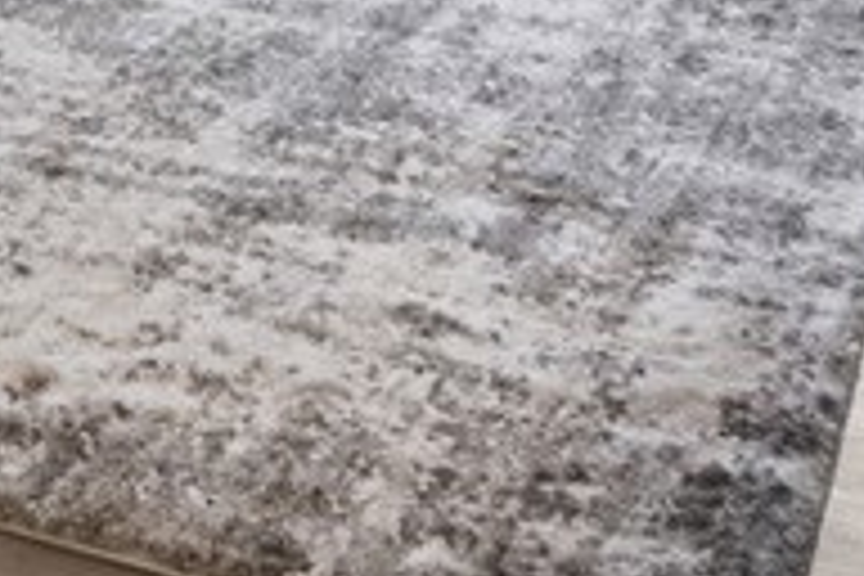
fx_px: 1920
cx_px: 58
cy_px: -506
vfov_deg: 14.6
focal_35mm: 80
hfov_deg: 24.5
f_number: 6.3
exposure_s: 1/500
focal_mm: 10
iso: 2500
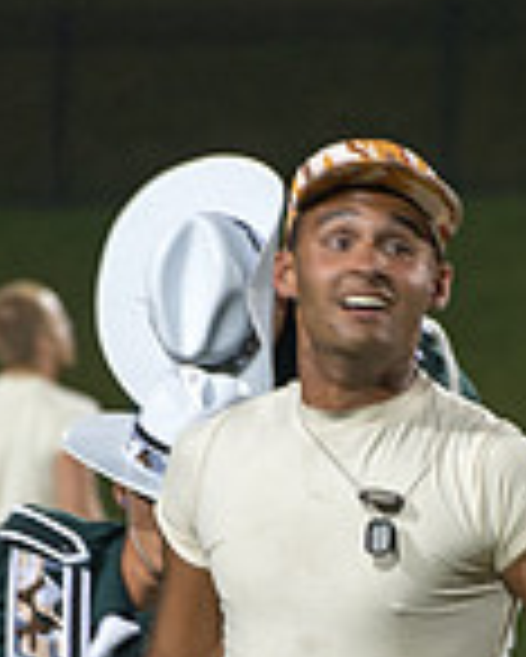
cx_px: 420
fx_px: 17476
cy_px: 579
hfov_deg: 1.7
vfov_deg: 2.2
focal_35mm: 899
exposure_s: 1/160
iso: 1600
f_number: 5
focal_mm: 185
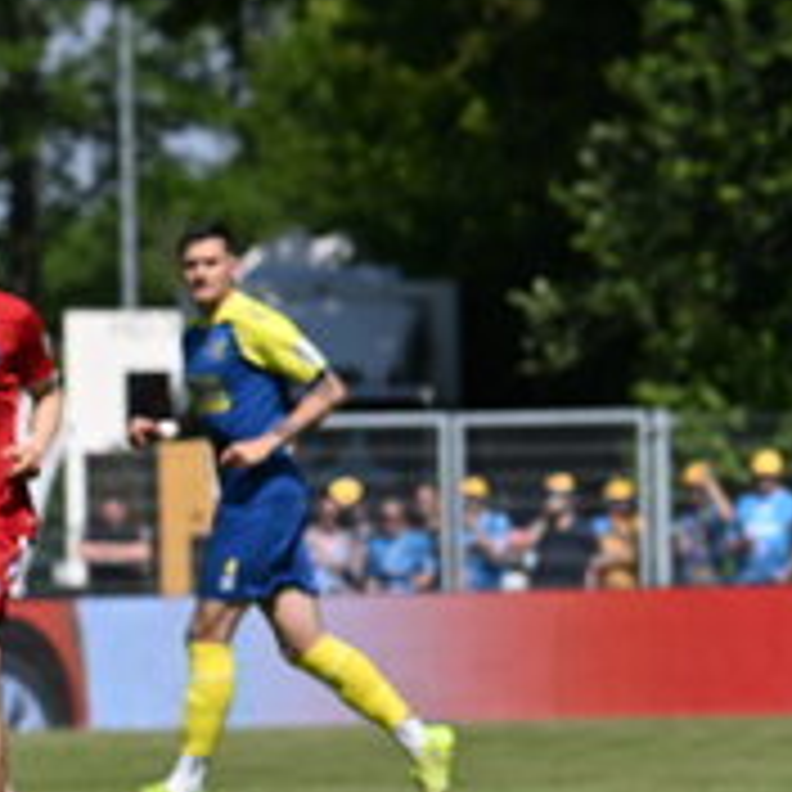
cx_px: 1773
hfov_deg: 3.1
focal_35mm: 561
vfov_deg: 3.1
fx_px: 14522
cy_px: 335
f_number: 5
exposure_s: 1/1000
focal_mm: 145
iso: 100
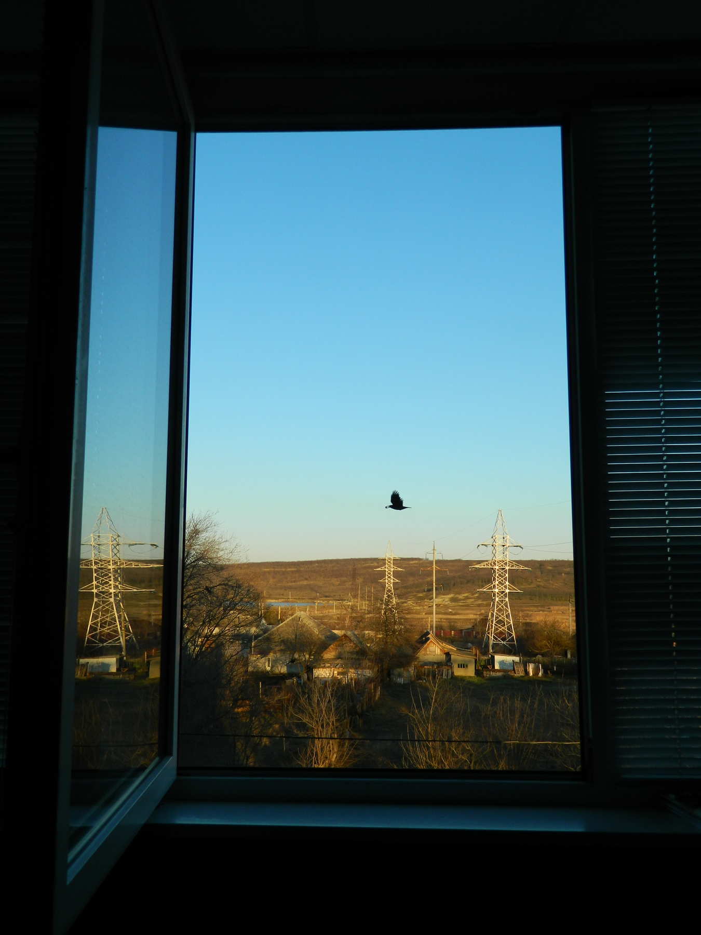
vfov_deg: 58.4
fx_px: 837
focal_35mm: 31
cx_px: 350
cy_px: 468
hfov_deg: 45.4
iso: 80
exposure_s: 1/400
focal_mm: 5.6
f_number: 3.2
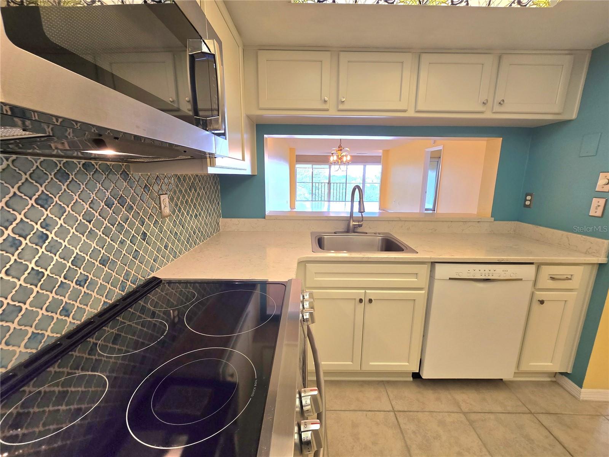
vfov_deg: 89.9
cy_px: 228
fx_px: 229
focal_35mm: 13
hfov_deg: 106.2
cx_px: 304
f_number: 2.2
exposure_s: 1/60.2
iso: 160
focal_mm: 2.2
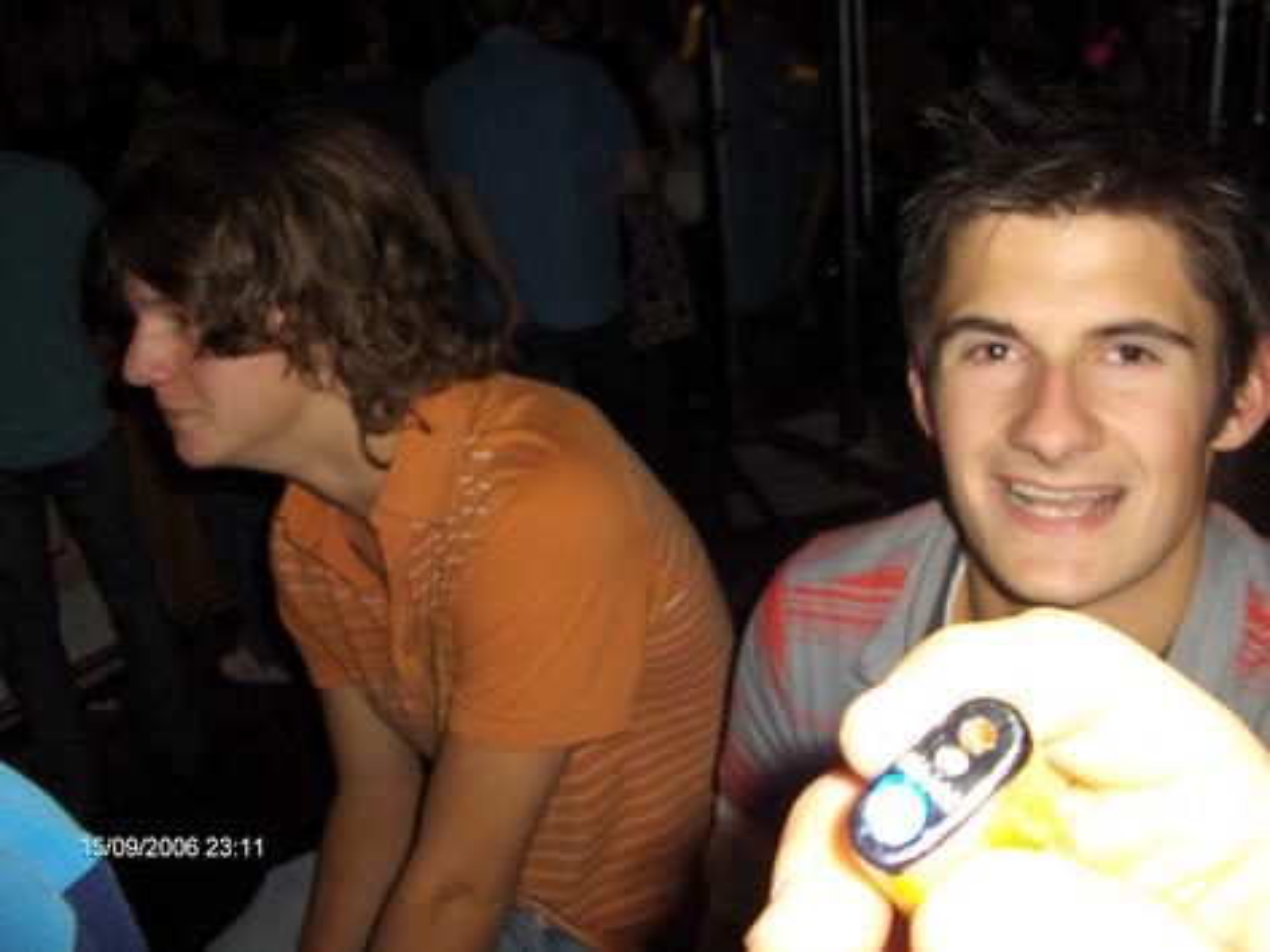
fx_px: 1284
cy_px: 476
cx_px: 635
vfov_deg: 40.7
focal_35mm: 35
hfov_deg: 52.6
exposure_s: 1/60
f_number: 2.6
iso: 100
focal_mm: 5.8
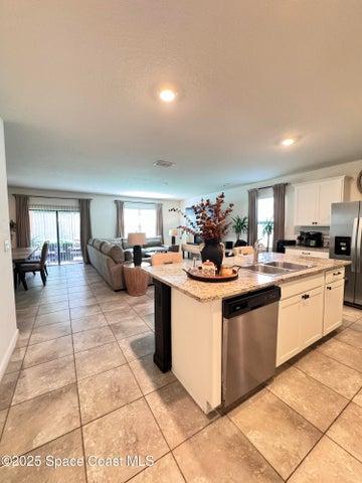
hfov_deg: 85.7
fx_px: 195
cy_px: 242
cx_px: 181
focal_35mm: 14
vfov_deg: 102.1
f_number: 2.2
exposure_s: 1/60
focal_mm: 2.22
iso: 500
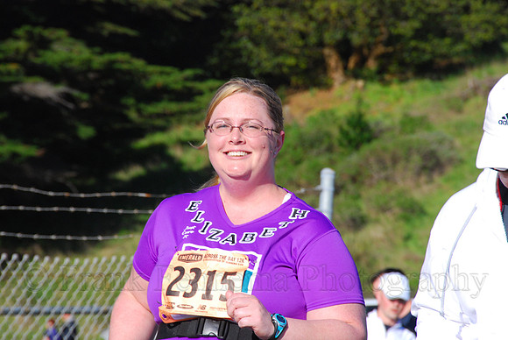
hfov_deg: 6.9
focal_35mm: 300
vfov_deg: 4.6
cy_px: 170
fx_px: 4237
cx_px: 254
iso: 400
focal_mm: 200
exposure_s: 1/250
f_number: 13
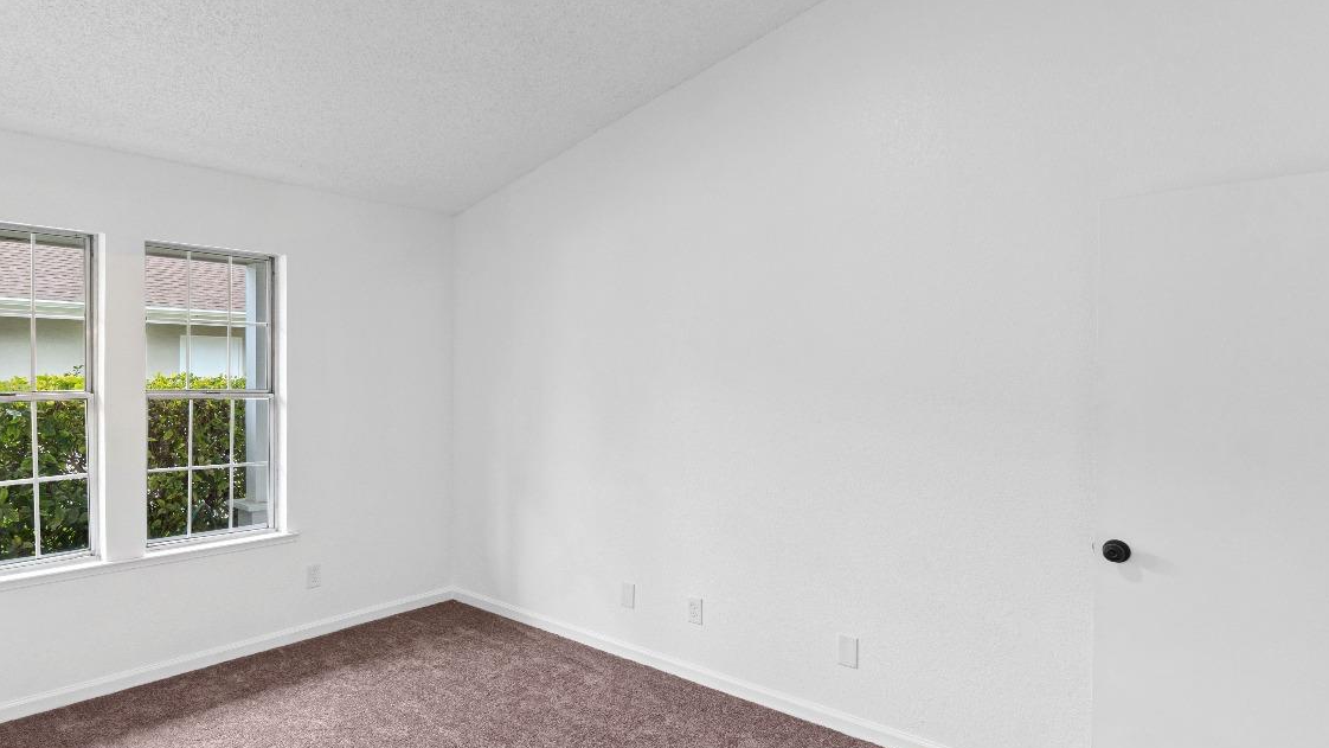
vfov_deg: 53.6
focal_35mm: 21
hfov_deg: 82.8
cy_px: 390
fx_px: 740
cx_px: 527
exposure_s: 1/8
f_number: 8
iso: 1000
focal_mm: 10
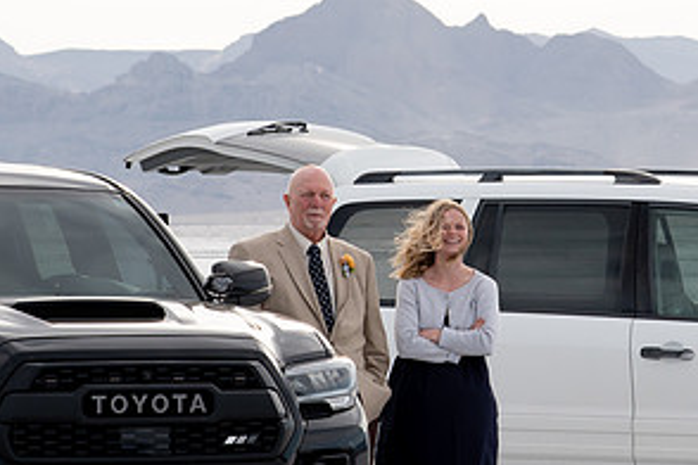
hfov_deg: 6.8
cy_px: 117
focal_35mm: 302
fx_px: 5855
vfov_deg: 4.5
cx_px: 480
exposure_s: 1/400
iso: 200
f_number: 8
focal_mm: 92
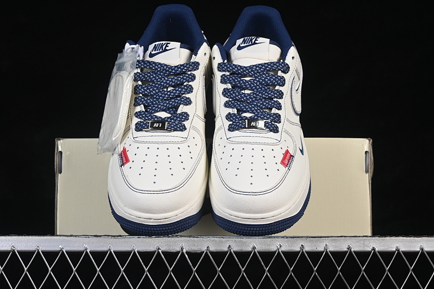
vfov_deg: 18.2
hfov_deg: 27.0
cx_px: 217
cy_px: 144
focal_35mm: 75
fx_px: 904
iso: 160
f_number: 8
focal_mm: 50
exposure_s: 1/80
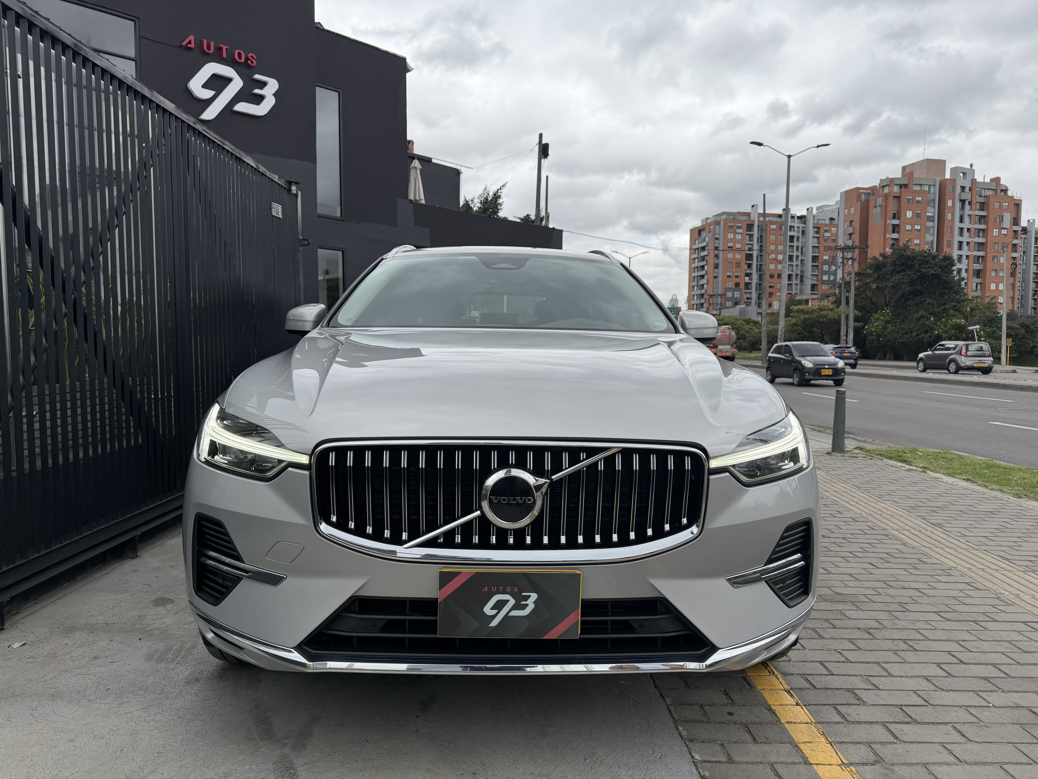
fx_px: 720
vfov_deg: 56.8
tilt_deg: -3.6
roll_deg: +0.0
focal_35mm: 24
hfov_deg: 71.6
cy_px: 390
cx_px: 519
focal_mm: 6.76
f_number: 1.78
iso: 100
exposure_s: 1/3759
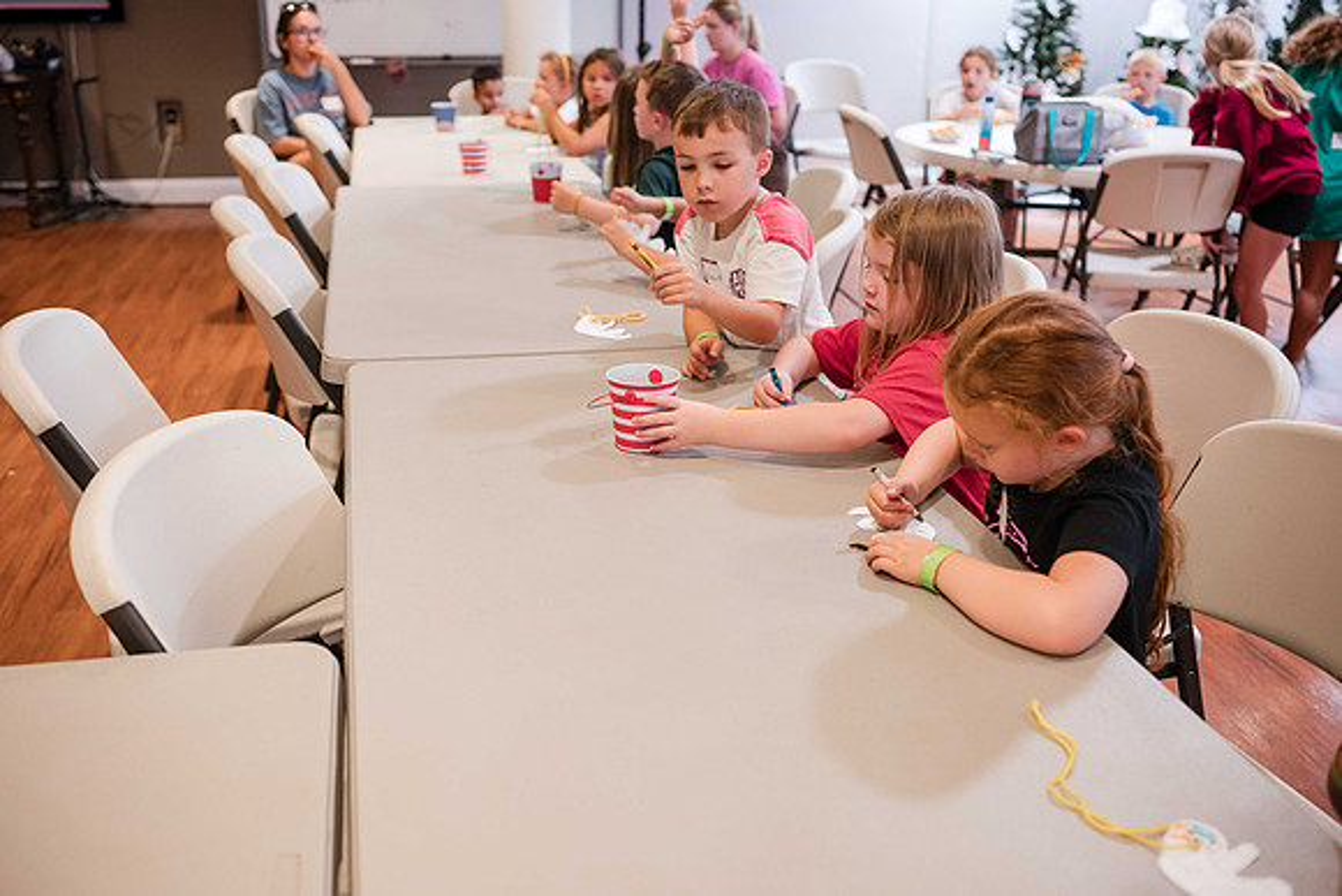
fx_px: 1367
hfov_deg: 52.3
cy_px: 450
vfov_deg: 36.3
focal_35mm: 37
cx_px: 662
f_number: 2.8
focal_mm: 35
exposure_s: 1/125
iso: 2200
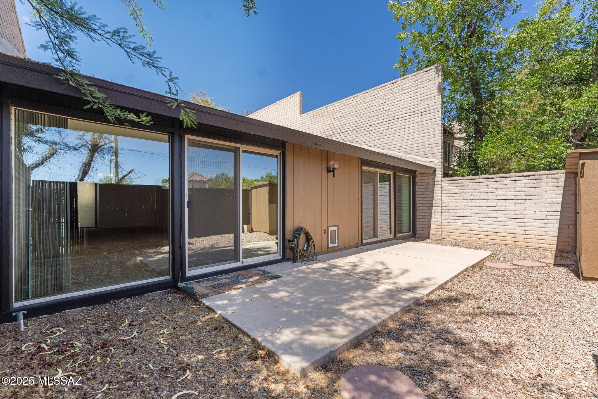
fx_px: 251
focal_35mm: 15
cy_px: 200
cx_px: 299
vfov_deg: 76.9
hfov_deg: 100.0
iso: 400
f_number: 5.6
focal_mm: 15.1
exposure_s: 1/400
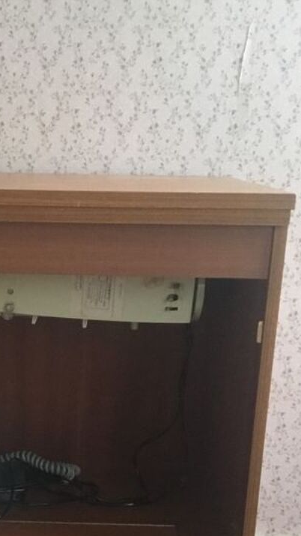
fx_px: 894
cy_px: 427
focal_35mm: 63
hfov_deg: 18.7
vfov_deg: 32.4
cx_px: 11
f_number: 2.4
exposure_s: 1/17
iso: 200
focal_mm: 3.3
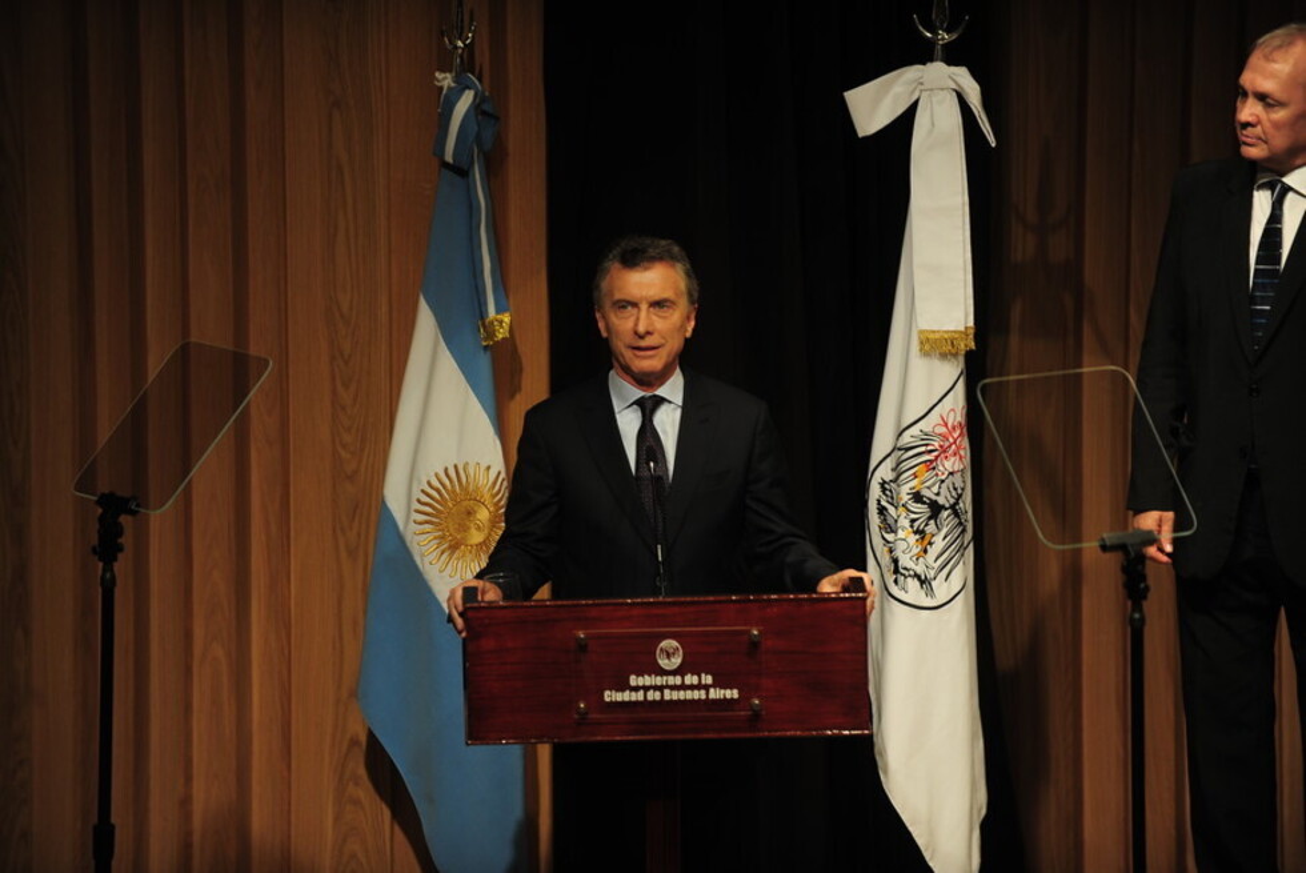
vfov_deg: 6.9
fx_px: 7261
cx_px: 653
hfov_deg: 10.3
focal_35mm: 200
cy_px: 436
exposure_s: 1/200
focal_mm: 200
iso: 800
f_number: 2.8
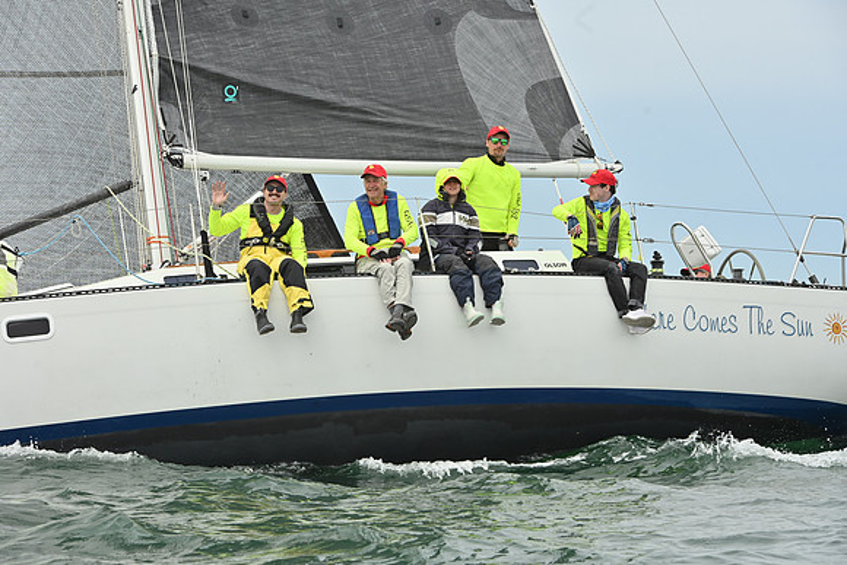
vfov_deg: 9.8
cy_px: 282
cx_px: 424
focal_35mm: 140
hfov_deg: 14.7
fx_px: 3295
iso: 320
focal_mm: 140
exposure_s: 1/800
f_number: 10
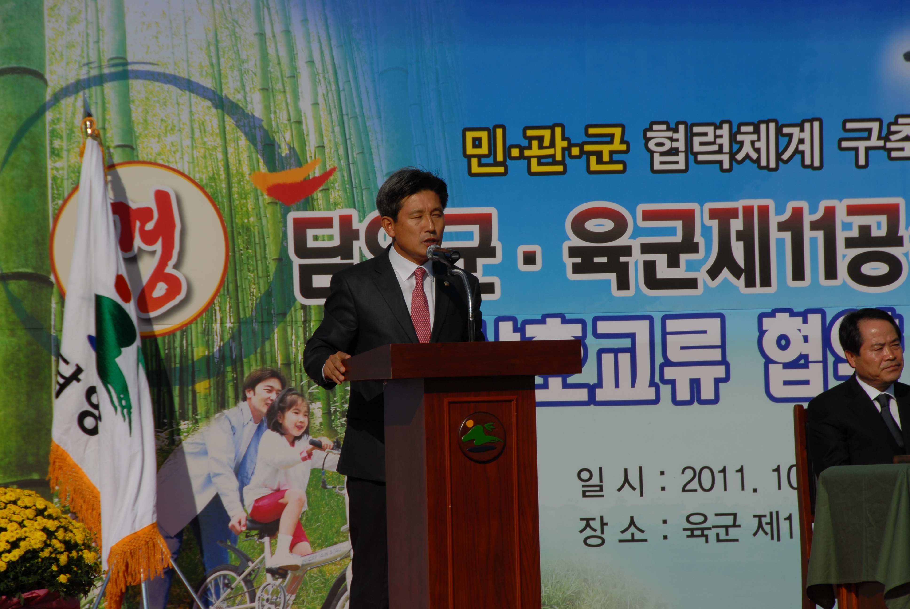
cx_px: 455
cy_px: 304
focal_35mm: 300
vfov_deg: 4.6
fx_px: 7592
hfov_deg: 6.9
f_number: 9
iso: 100
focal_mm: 200
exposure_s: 1/400
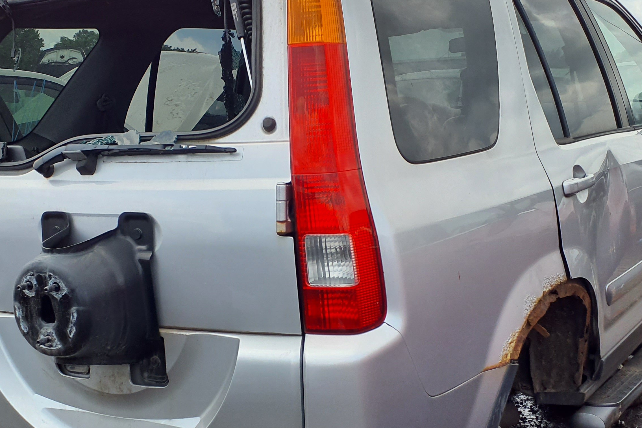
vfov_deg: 26.5
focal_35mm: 51
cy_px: 240
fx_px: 909
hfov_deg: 38.8
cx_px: 281
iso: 40
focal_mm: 3.58
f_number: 1.9
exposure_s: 1/1692
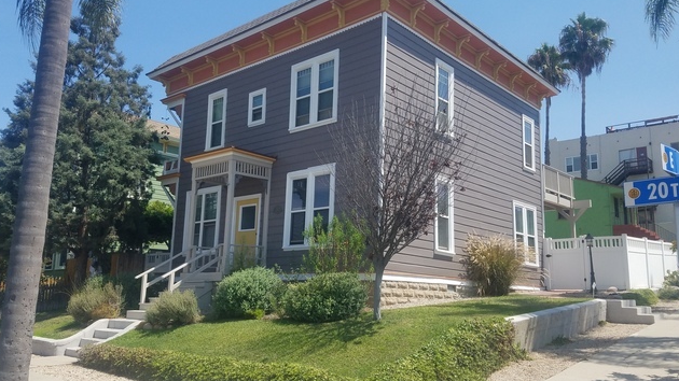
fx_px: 540
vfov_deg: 38.9
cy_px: 193
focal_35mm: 30
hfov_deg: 64.3
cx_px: 343
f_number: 1.7
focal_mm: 4.2
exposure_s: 1/2424
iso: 50
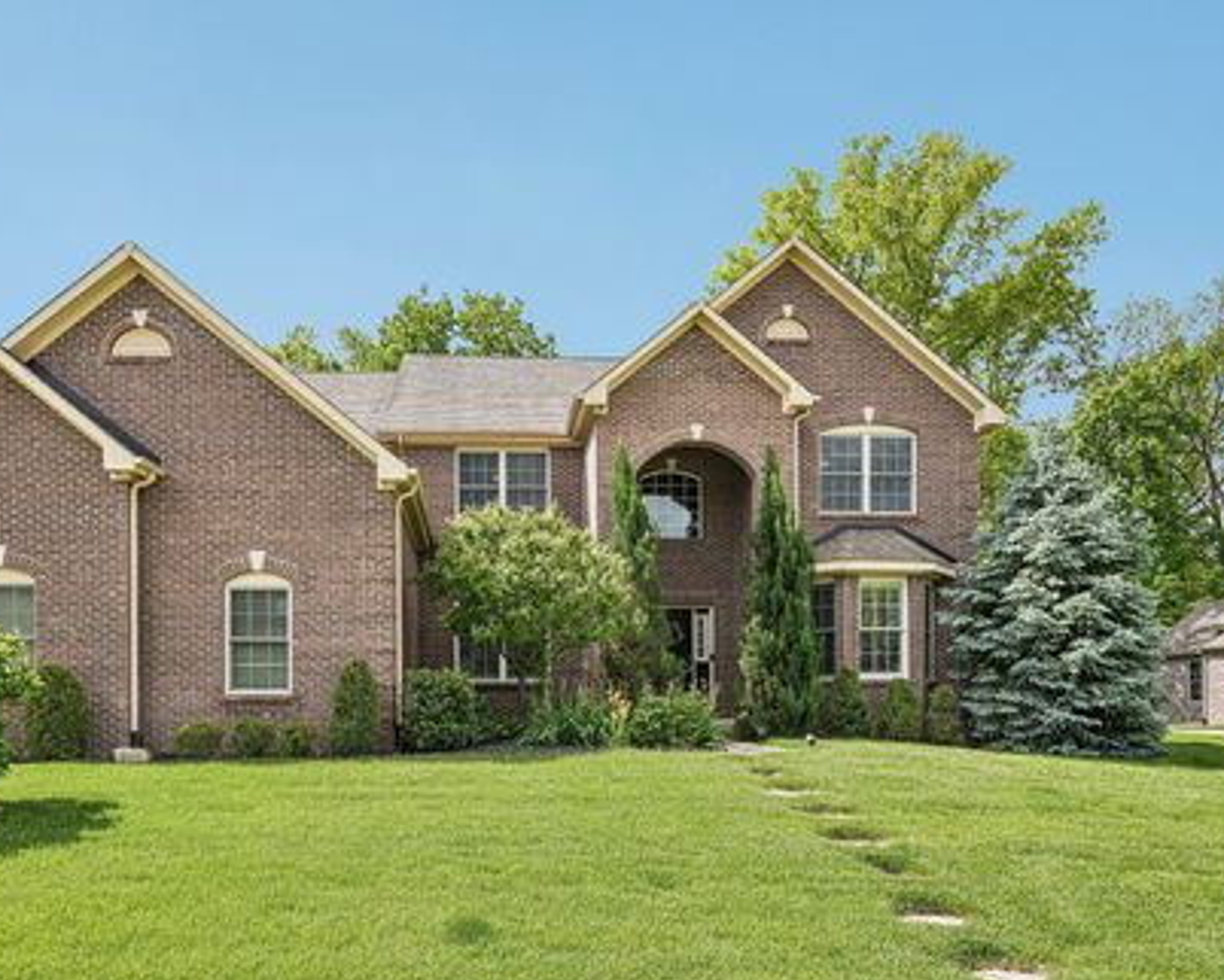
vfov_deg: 65.6
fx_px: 761
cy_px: 504
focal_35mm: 21
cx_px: 521
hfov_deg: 77.1
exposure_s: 1/125
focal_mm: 18
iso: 100
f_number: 8
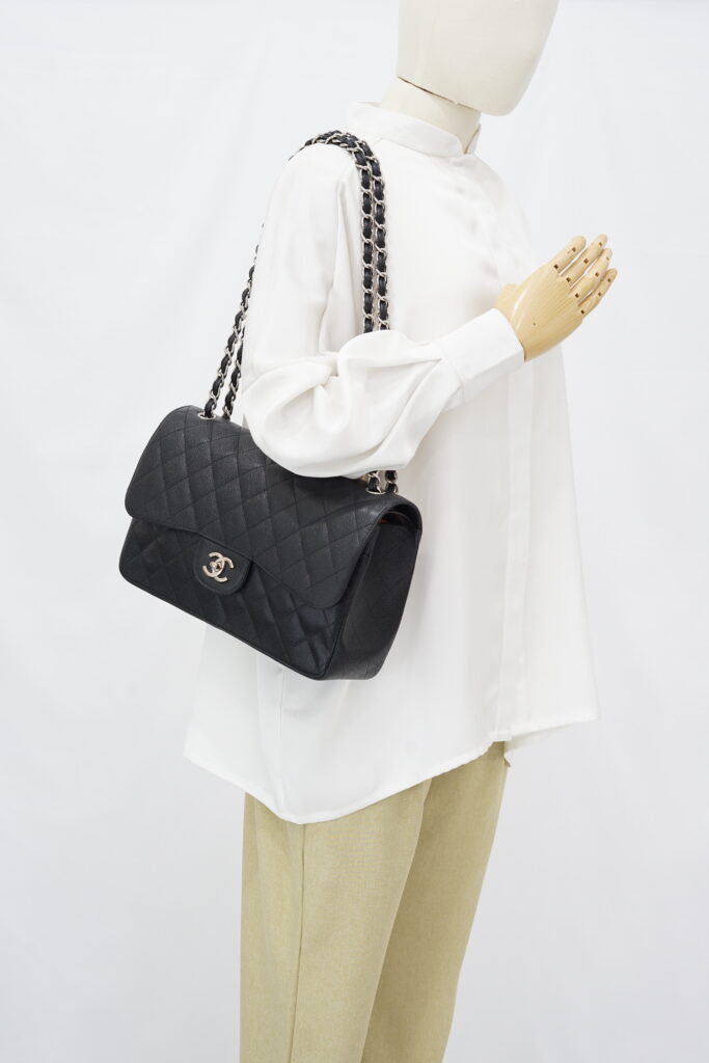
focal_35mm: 50
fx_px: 1476
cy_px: 532
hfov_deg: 27.0
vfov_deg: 39.6
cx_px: 354
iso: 640
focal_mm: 50
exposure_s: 1/8
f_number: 6.3
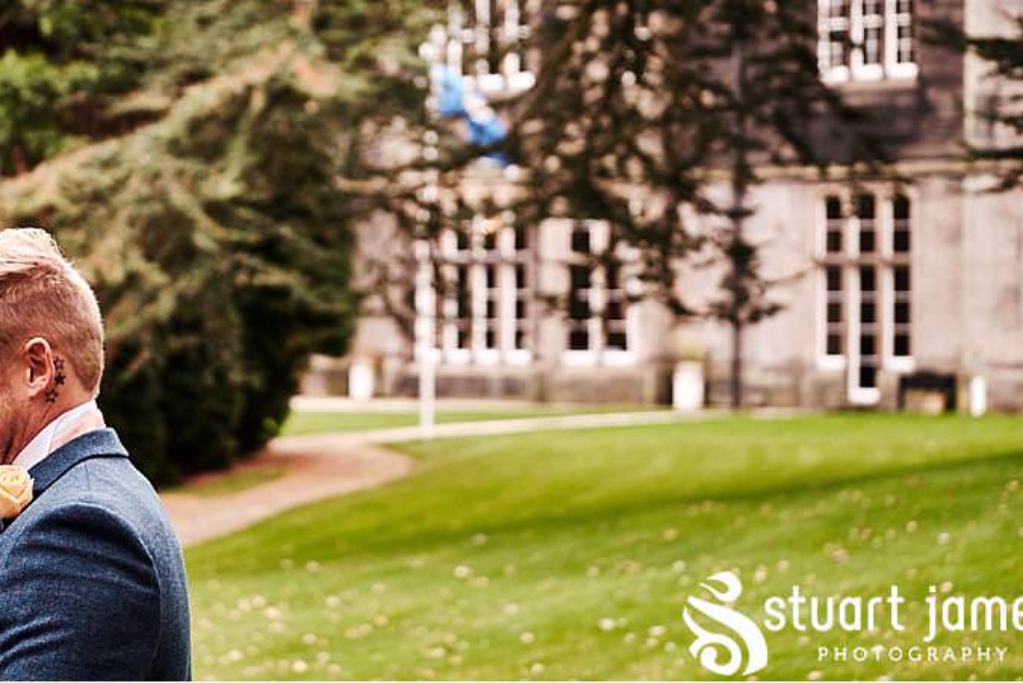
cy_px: 179
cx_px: 313
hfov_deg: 18.3
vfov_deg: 12.3
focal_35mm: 111
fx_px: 3155
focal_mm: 50
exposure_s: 1/400
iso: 400
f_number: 2.8
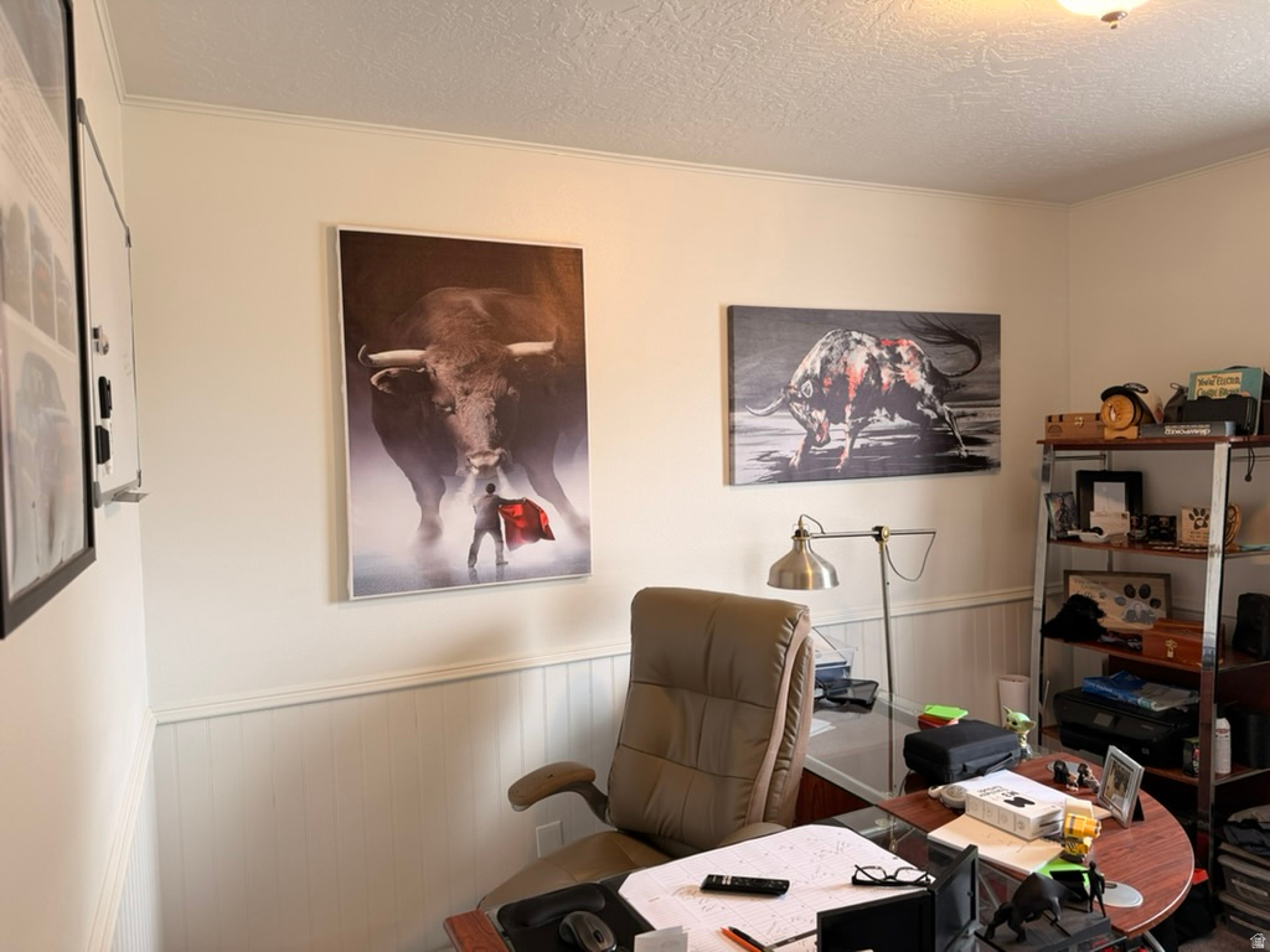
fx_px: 881
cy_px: 476
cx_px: 635
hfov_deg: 71.6
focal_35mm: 24
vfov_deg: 56.8
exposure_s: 1/60
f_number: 1.78
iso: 125
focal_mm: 6.76
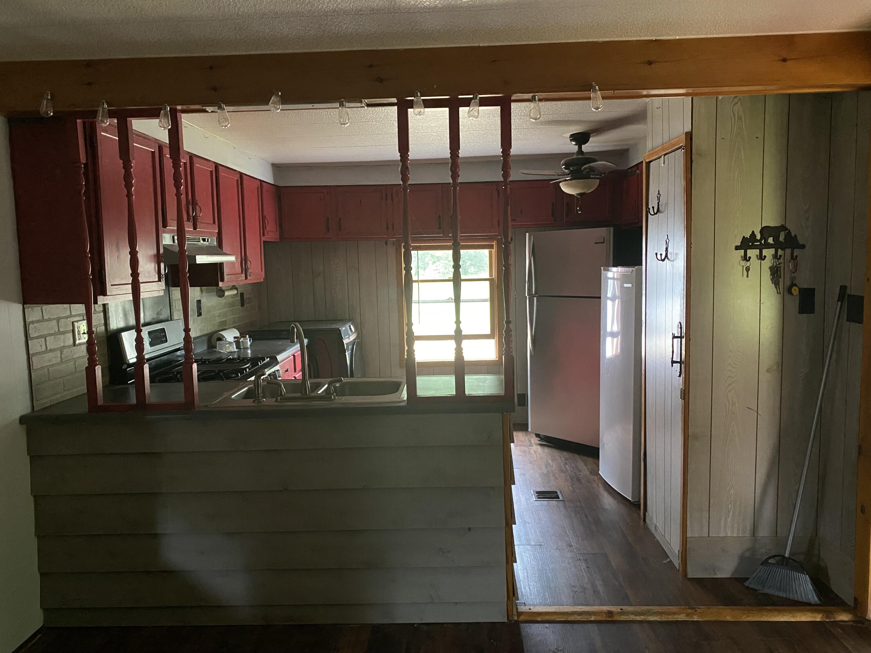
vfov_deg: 53.1
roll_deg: +0.7
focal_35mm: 26
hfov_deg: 67.3
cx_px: 436
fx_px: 654
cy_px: 326
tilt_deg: -6.0
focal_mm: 4.25
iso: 640
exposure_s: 1/30
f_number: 1.8
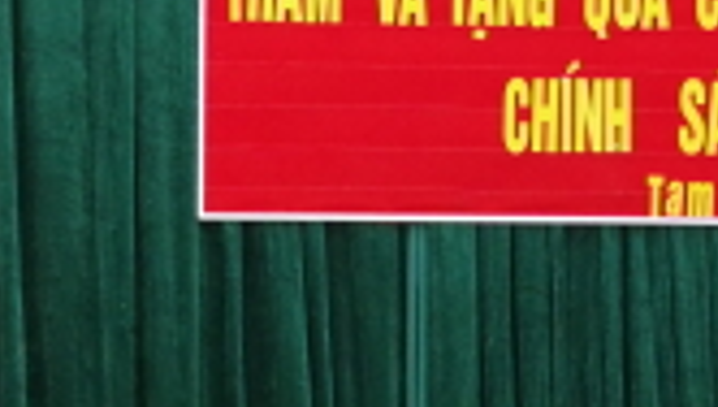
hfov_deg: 11.5
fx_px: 3566
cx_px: 260
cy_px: 606
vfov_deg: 6.4
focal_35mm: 187
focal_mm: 36
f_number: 4.5
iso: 3200
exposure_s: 1/20
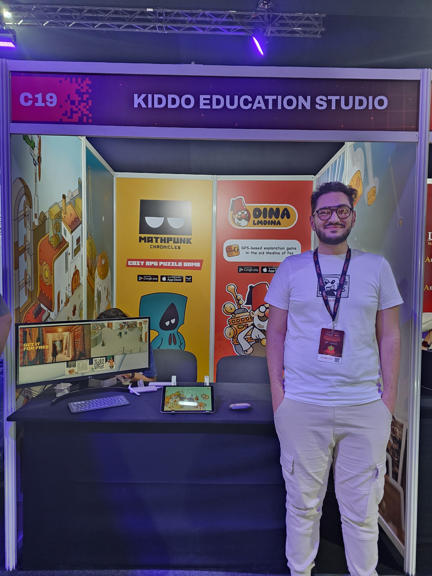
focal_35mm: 23
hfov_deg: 58.9
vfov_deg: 73.9
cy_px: 288
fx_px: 383
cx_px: 216
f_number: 1.7
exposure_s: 1/49
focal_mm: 6.3
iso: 320
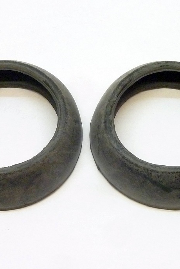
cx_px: 87
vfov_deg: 24.5
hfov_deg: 16.5
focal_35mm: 83
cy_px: 136
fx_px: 622
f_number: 3.9
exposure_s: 1/30
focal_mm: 9.7
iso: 400
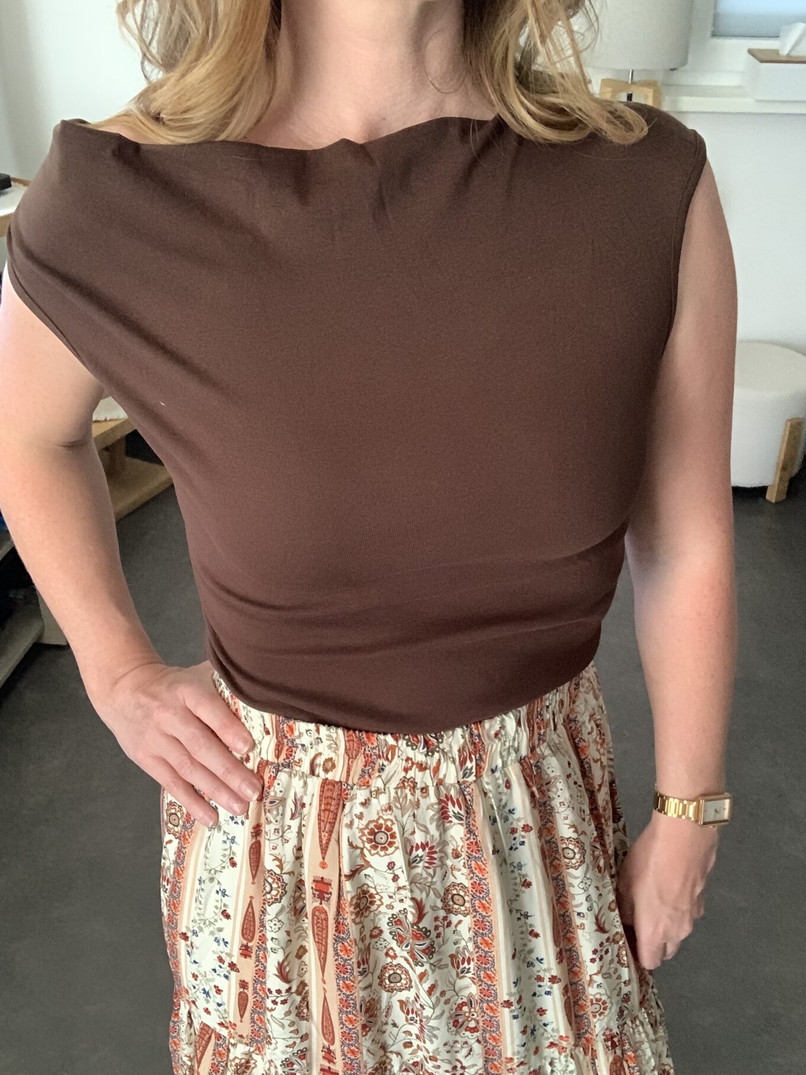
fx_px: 1118
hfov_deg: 39.6
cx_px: 440
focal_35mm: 36
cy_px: 600
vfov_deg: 51.2
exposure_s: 1/30
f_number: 2.2
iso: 500
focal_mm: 2.87
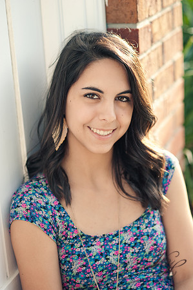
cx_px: 96
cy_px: 145
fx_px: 685
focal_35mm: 85
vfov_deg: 23.9
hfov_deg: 16.0
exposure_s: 1/125
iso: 200
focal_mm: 85
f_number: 2.5
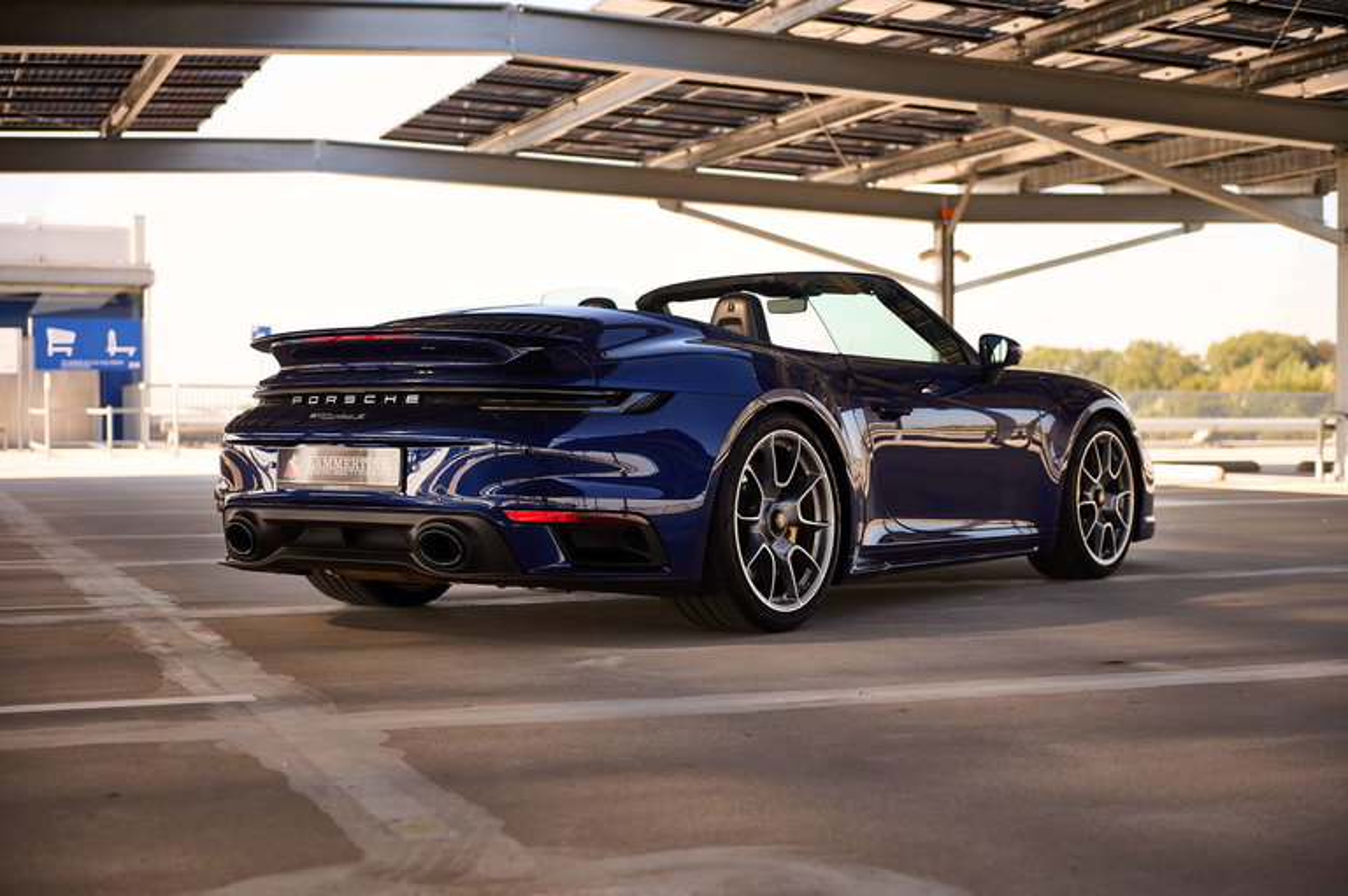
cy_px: 448
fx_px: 2095
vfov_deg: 24.2
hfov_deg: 35.7
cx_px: 674
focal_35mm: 56
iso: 160
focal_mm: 56
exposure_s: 1/400
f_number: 2.8
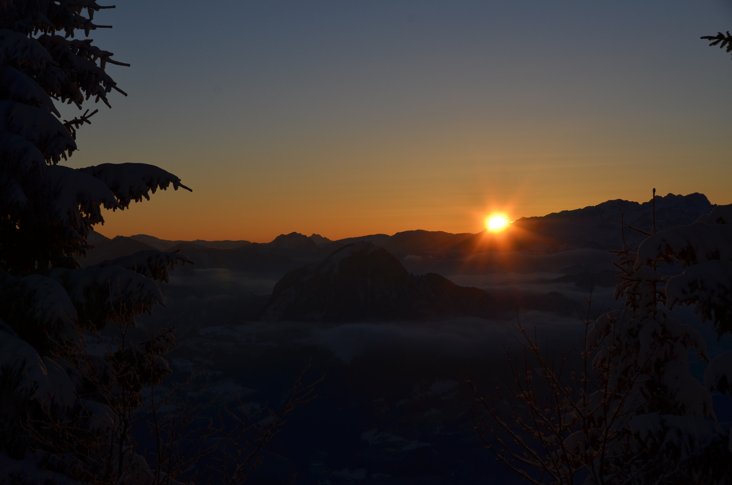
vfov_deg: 17.4
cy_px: 242
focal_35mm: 78
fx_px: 1583
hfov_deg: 26.0
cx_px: 366
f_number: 11
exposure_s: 1/500
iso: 100
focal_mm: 52
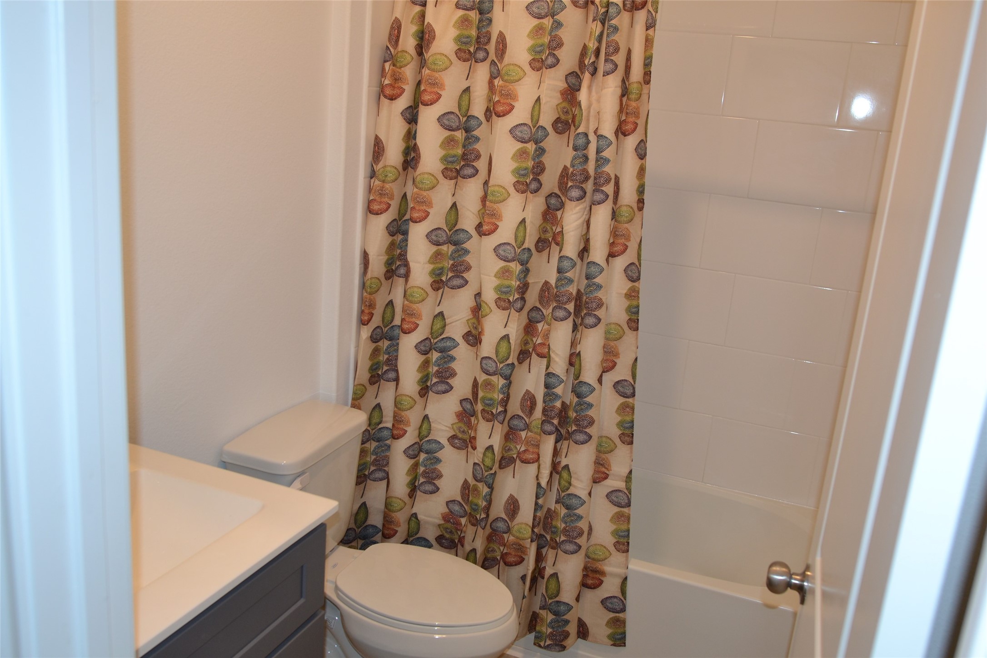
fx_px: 822
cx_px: 494
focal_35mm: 30
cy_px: 329
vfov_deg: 43.6
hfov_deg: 61.9
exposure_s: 1/60
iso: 400
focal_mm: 20
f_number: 3.2
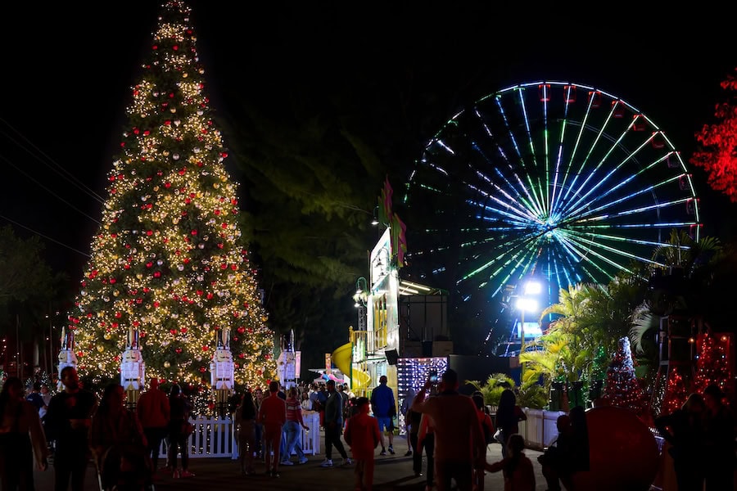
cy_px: 246
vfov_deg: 19.5
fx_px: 1433
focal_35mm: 70
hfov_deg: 28.8
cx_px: 368
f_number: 2.8
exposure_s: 1/166
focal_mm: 70
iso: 1250
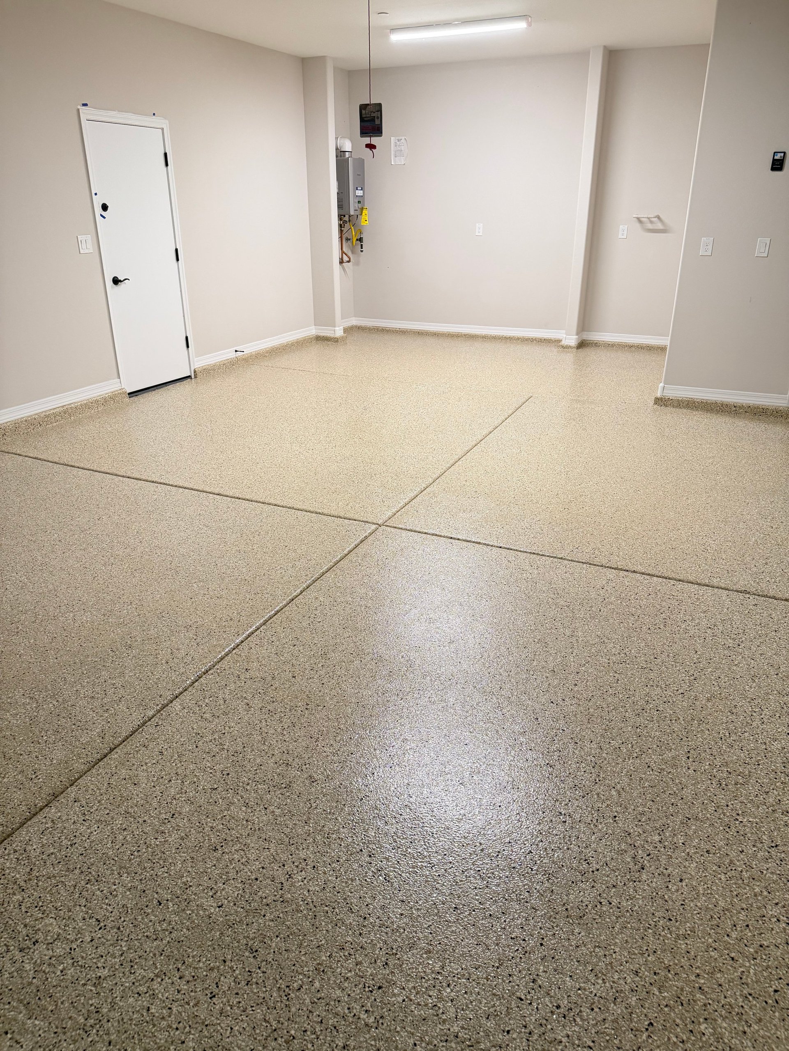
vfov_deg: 71.6
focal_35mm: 24
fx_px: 729
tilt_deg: -23.1
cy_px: 526
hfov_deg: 56.8
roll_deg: +0.1
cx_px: 394
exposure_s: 1/60
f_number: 1.78
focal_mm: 6.76
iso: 320
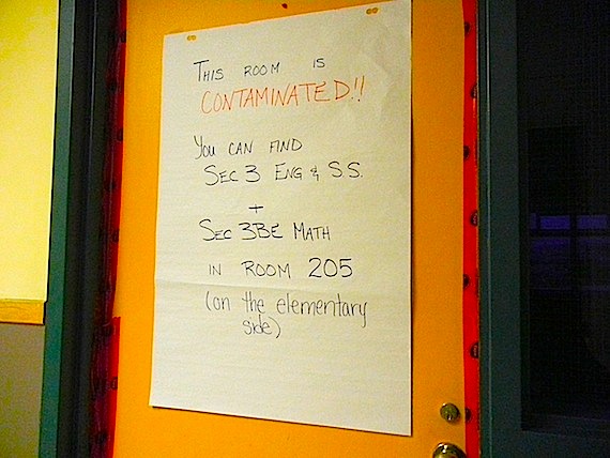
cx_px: 305
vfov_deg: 46.8
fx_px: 529
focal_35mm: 30
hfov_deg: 59.9
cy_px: 229
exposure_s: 1/66.2
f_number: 3.5
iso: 1600
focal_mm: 5.4
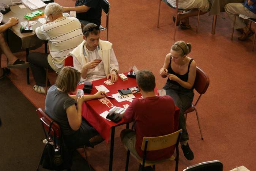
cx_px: 128
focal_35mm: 105
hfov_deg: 19.4
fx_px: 747
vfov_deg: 13.1
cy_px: 86
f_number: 5.6
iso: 400
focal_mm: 70
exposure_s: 1/30
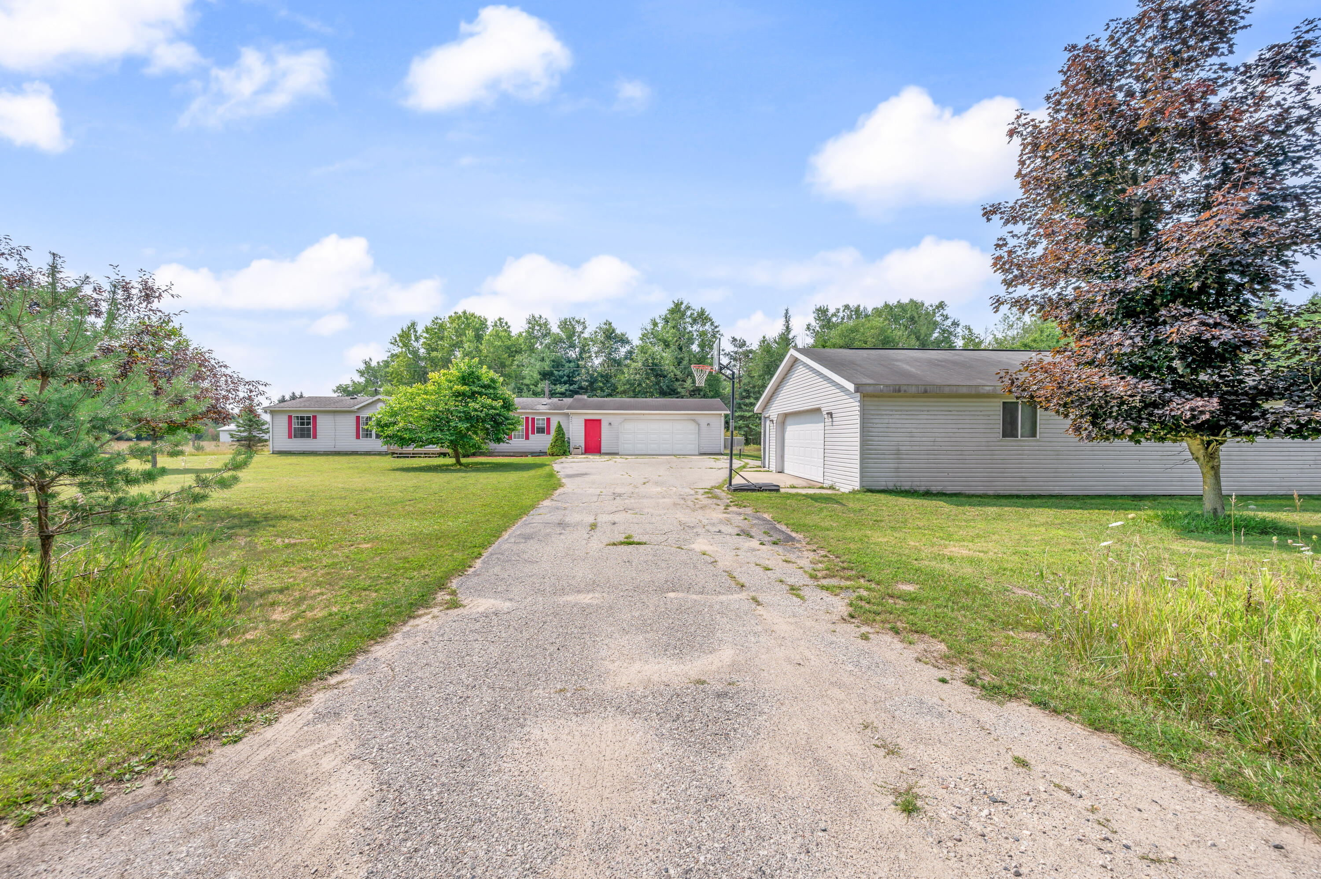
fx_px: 513
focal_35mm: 14
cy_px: 440
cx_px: 660
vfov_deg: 81.1
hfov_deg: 104.3
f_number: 8
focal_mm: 14
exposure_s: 1/500
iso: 250
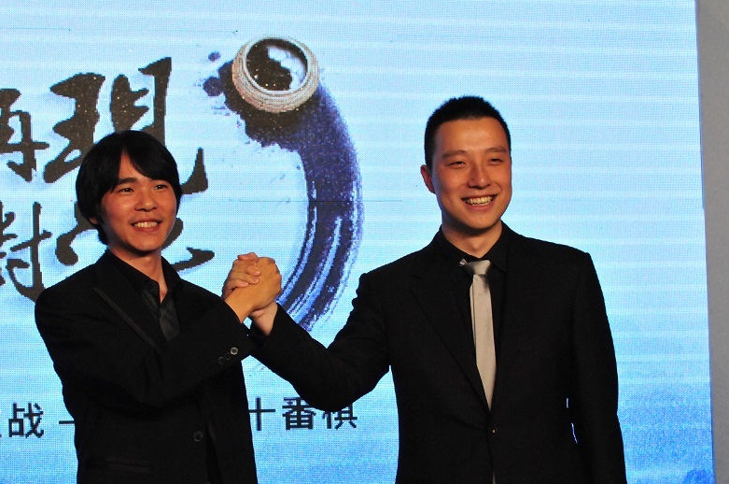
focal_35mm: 121
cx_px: 324
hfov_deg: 16.9
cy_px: 269
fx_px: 2446
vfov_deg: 11.3
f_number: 8
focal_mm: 70
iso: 2500
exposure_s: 1/250
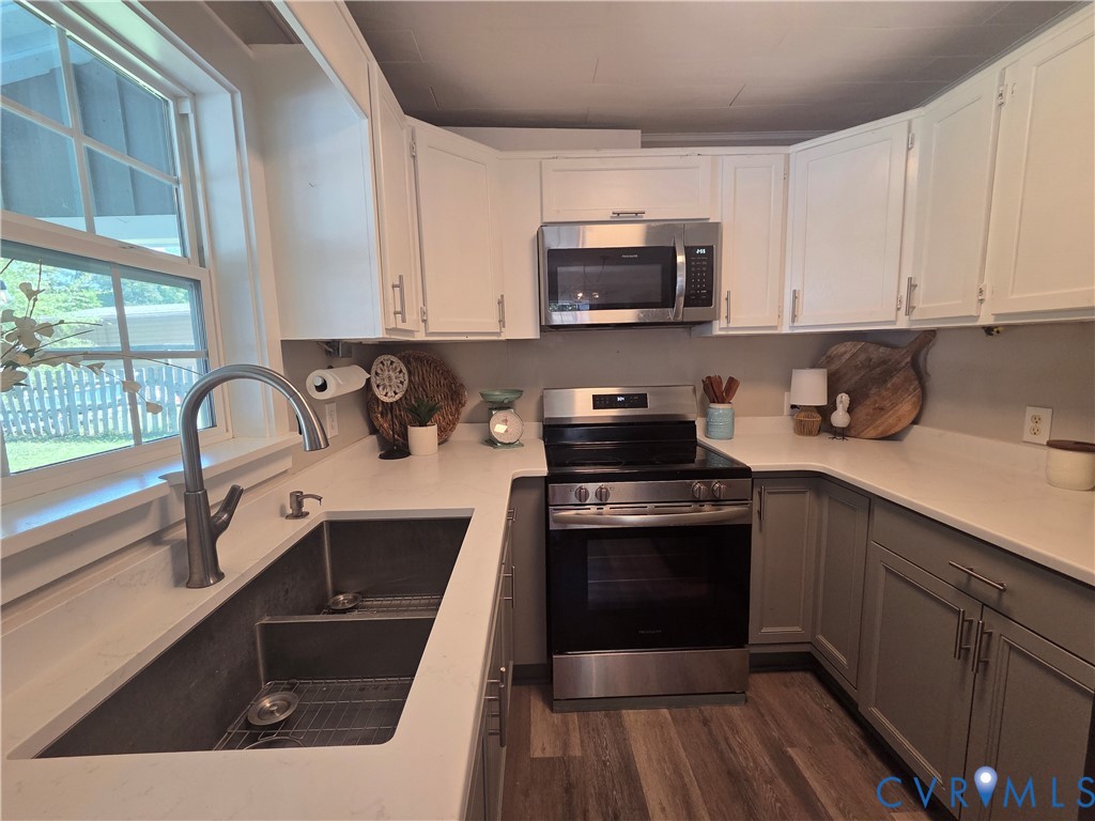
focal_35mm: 13
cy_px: 410
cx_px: 548
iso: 200
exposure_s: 1/120
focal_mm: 2.2
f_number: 2.2
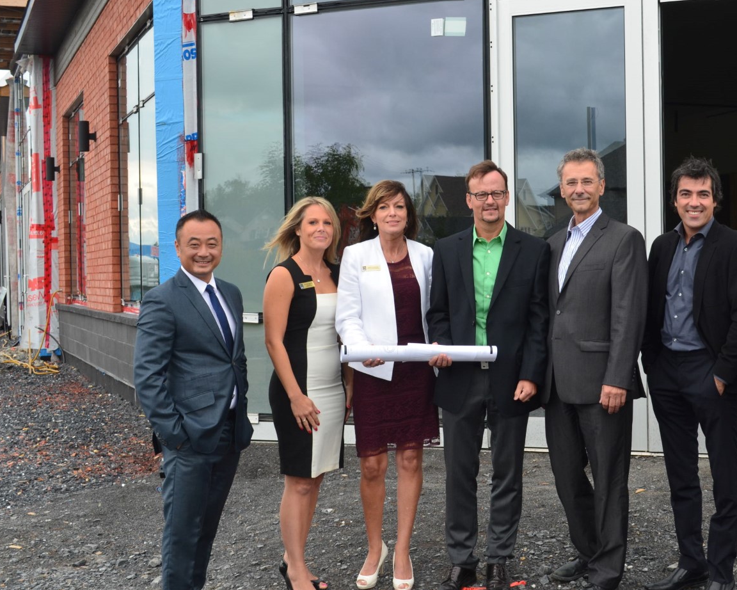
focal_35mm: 58
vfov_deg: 26.4
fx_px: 1258
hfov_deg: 32.3
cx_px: 514
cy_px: 290
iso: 400
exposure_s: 1/200
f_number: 10
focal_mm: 29
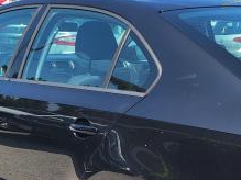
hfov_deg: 25.2
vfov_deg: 19.1
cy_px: 155
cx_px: 198
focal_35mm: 76
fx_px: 529
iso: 40
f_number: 1.8
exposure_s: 1/1542
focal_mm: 5.4
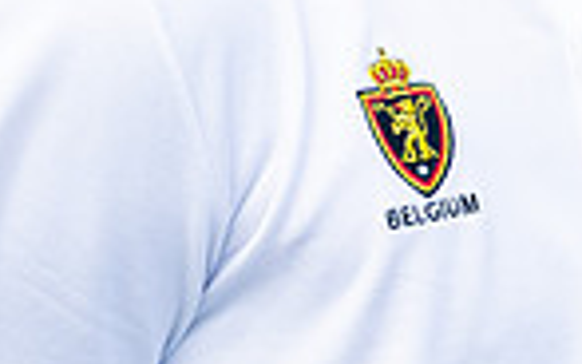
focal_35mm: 468
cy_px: -427
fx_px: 7426
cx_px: 523
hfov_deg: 4.5
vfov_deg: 2.8
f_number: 5
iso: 400
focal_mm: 150
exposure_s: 1/1250
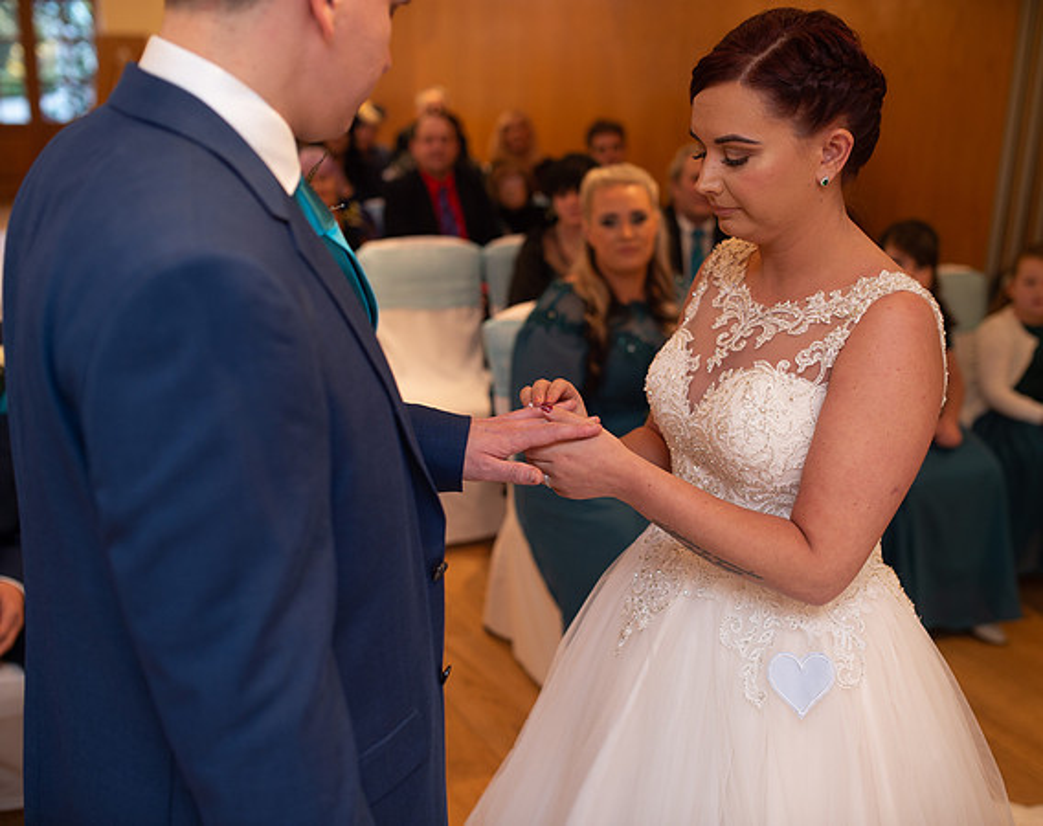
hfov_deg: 46.8
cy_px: 413
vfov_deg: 37.8
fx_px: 1206
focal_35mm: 39
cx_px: 540
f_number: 2.5
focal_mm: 35
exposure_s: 1/125
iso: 250
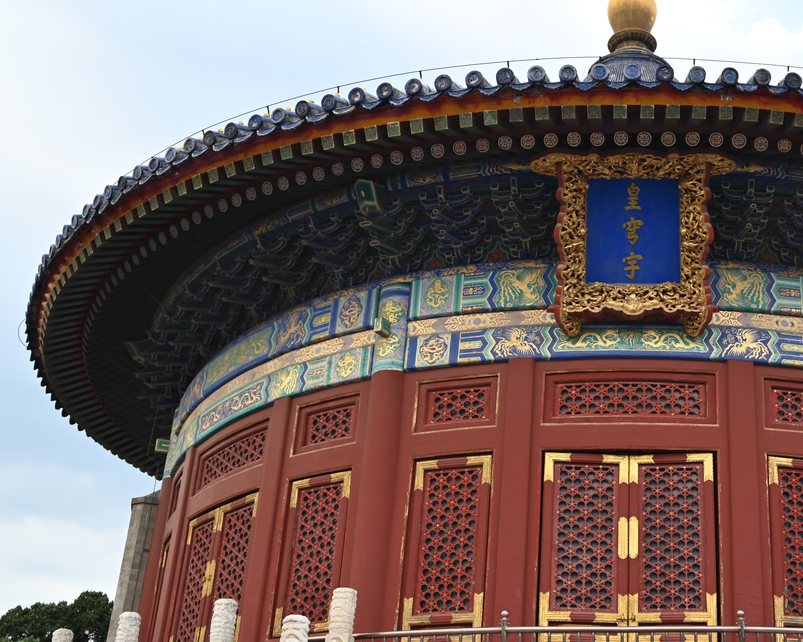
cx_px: 608
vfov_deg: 30.9
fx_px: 1159
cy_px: 384
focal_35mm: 49
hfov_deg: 37.2
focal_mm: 31.5
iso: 200
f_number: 5.6
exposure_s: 1/250
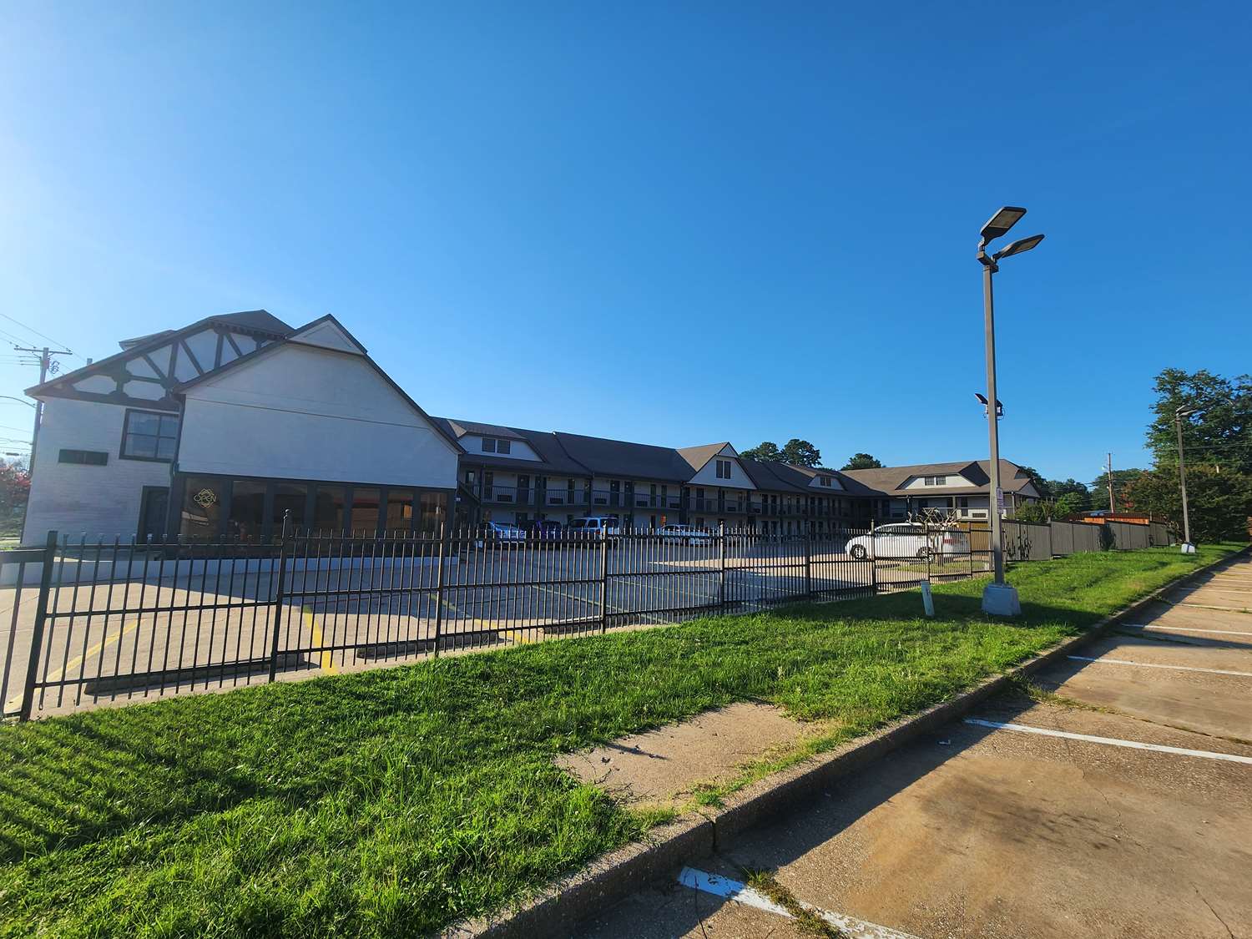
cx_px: 626
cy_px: 470
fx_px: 470
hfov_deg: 106.2
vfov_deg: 89.9
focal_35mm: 13
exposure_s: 1/1849
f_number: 2.2
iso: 50
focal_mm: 2.2
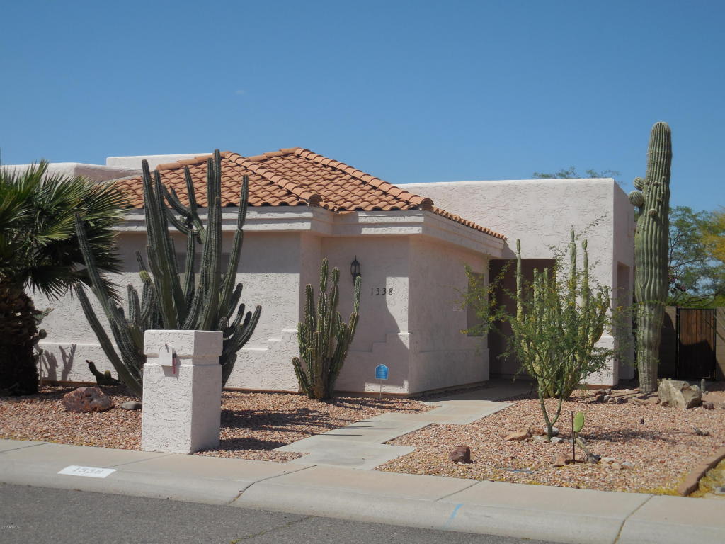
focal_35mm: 52
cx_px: 362
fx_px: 1089
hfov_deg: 36.8
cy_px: 272
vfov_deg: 28.0
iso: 125
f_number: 8.6
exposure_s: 1/500
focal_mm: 9.4
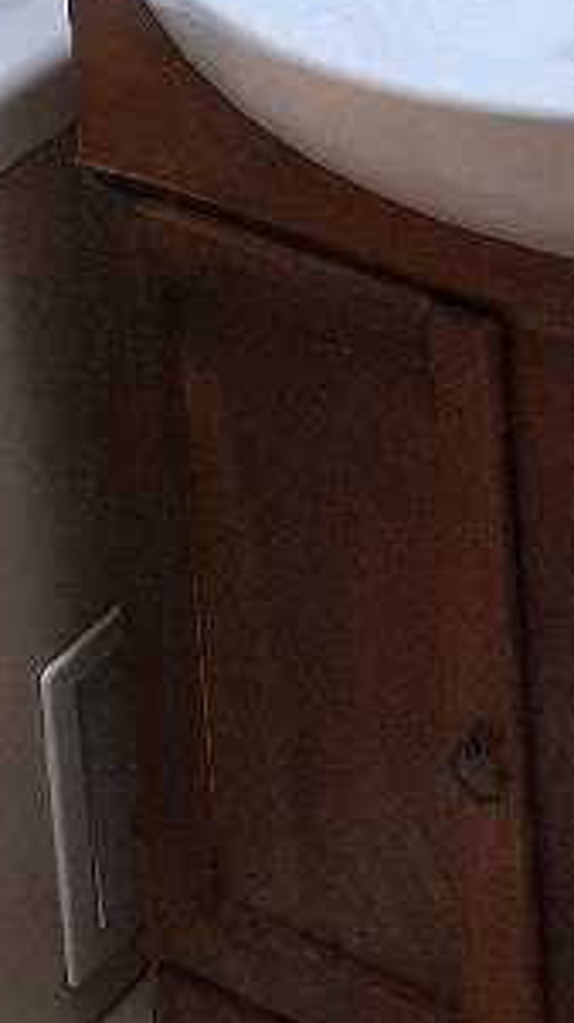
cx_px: 666
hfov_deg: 10.7
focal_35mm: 111
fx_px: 3008
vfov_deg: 16.4
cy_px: -777
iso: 250
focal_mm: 5.54
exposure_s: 1/40
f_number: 1.8
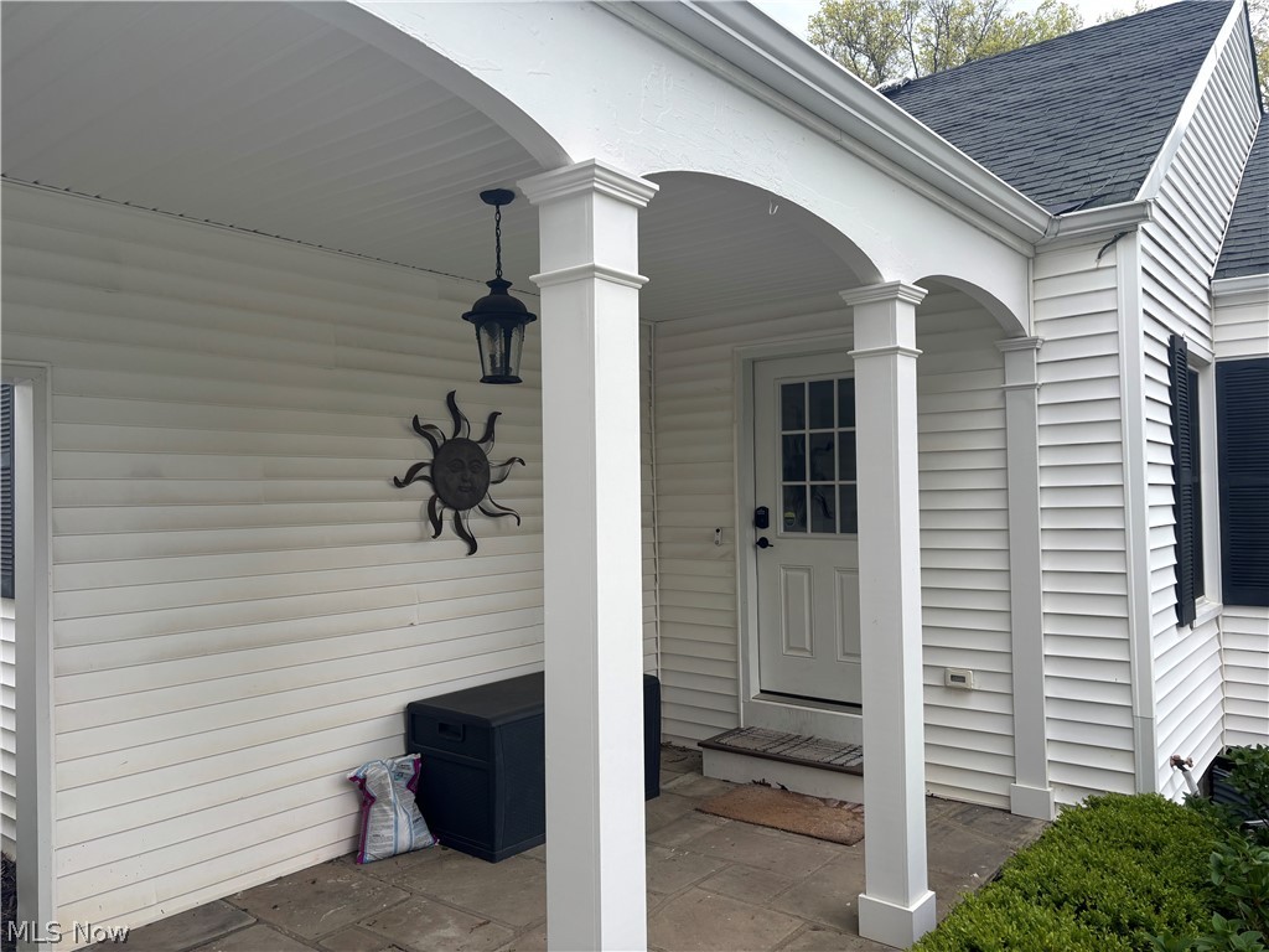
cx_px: 634
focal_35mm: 26
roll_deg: +1.3
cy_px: 476
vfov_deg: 53.1
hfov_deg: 67.3
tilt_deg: +2.2
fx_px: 953
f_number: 1.6
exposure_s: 1/343
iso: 50
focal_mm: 5.96
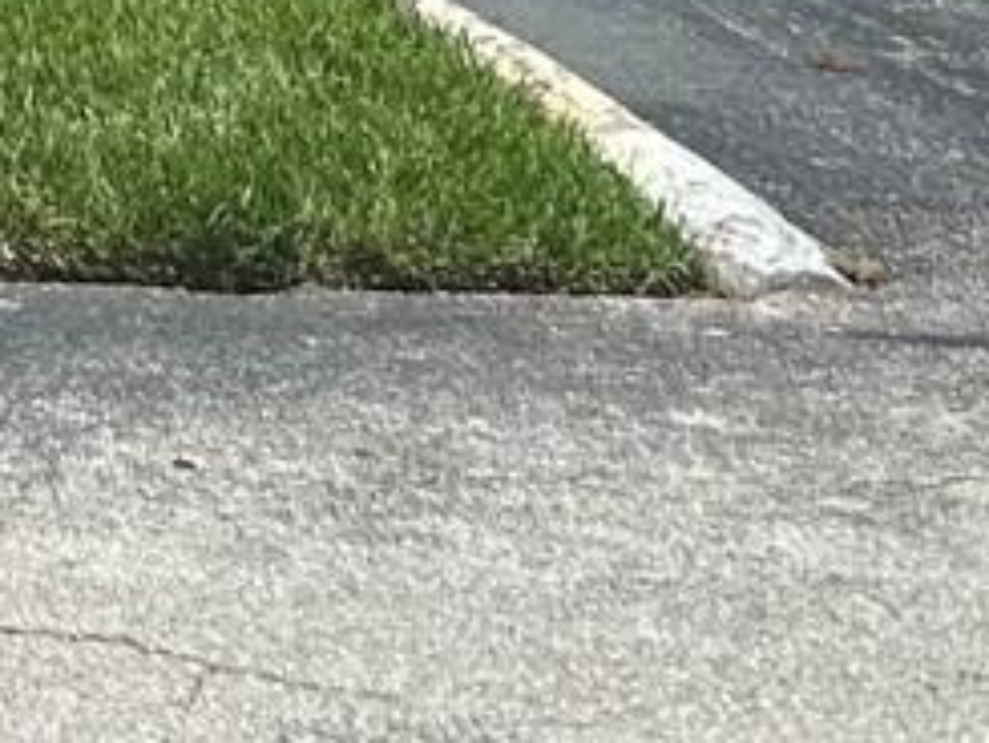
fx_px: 4859
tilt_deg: +3.8
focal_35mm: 170
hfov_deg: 10.1
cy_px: -1187
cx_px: -1441
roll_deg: -0.2
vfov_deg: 7.9
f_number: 1.5
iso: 50
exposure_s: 1/4630
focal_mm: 5.7
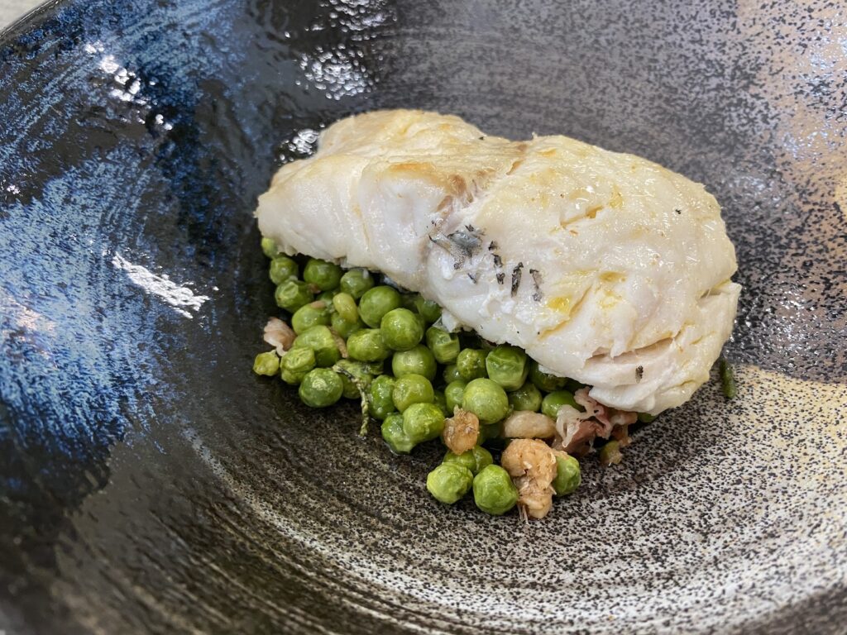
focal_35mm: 26
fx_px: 636
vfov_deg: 53.1
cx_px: 424
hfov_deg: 67.3
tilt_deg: -51.0
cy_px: 318
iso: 200
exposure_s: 1/50
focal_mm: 4.25
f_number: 1.8
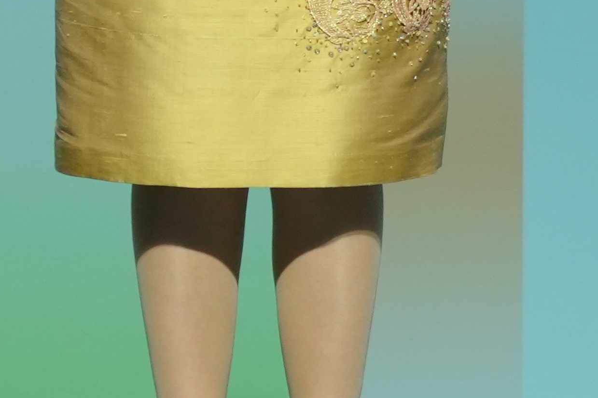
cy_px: -715
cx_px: 297
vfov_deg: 1.2
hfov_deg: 1.9
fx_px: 18503
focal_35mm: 1114
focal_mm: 197
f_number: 4
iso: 1600
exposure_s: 1/500
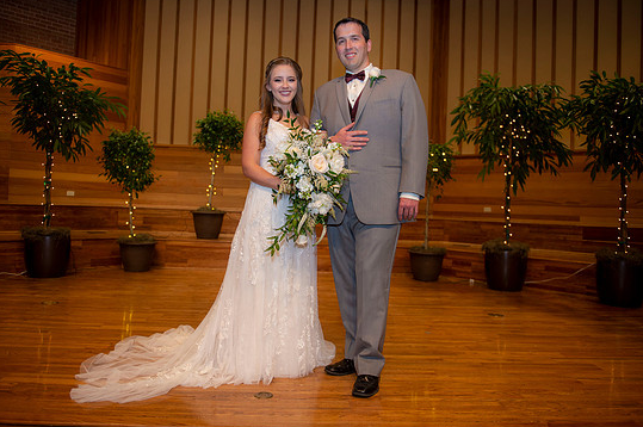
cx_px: 313
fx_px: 500
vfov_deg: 46.3
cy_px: 203
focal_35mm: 28
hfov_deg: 65.5
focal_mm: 26
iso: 800
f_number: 2.8
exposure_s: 1/160
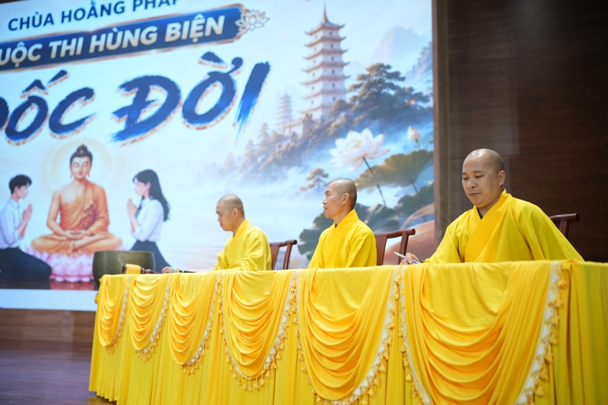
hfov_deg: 54.4
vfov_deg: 37.9
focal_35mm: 35
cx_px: 304
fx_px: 591
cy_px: 202
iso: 2500
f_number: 2
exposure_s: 1/320
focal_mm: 35
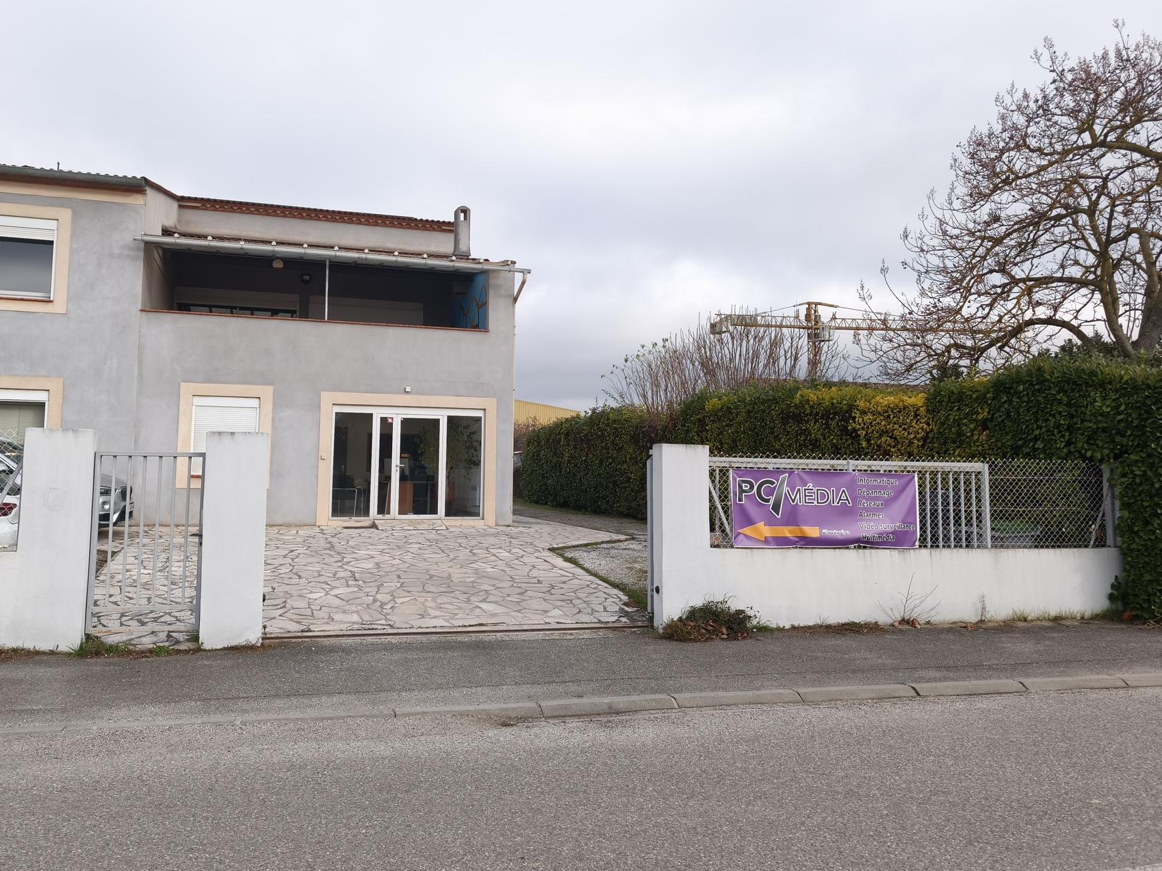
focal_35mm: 26
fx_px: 873
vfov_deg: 53.0
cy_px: 399
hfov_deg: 67.0
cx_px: 507
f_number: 1.6
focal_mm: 6.57
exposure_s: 1/925
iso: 50
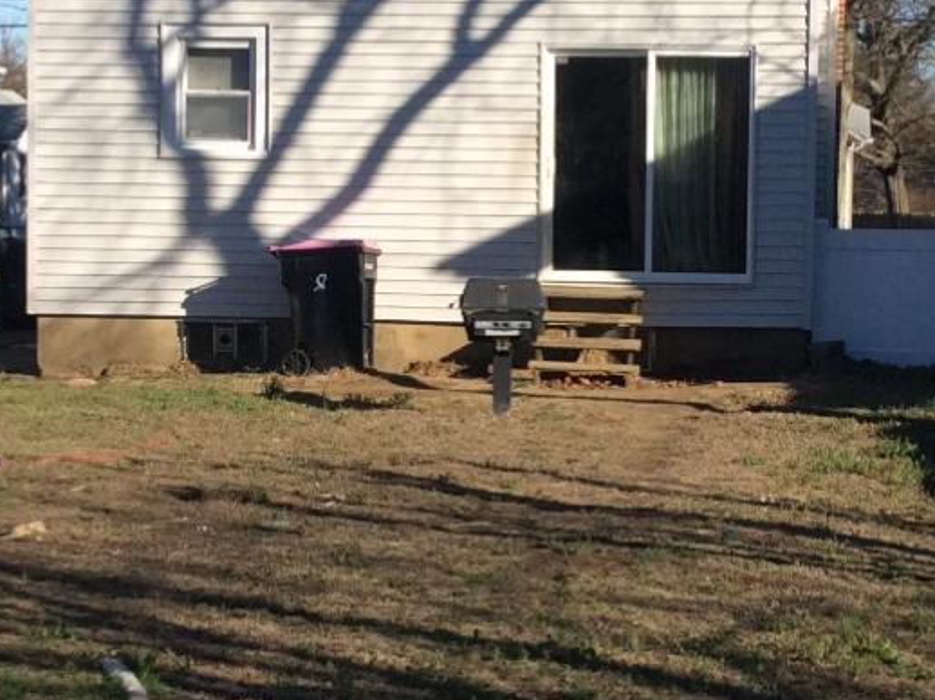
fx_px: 2403
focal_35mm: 89
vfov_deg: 16.6
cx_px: 536
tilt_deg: -3.7
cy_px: 325
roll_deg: -0.6
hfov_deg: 22.0
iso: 32
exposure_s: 1/1330
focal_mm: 3.3
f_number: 2.4
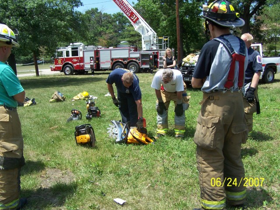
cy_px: 105
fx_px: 307
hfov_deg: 49.0
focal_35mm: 38
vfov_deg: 37.7
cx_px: 140
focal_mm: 6.3
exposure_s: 1/500
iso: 80
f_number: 4
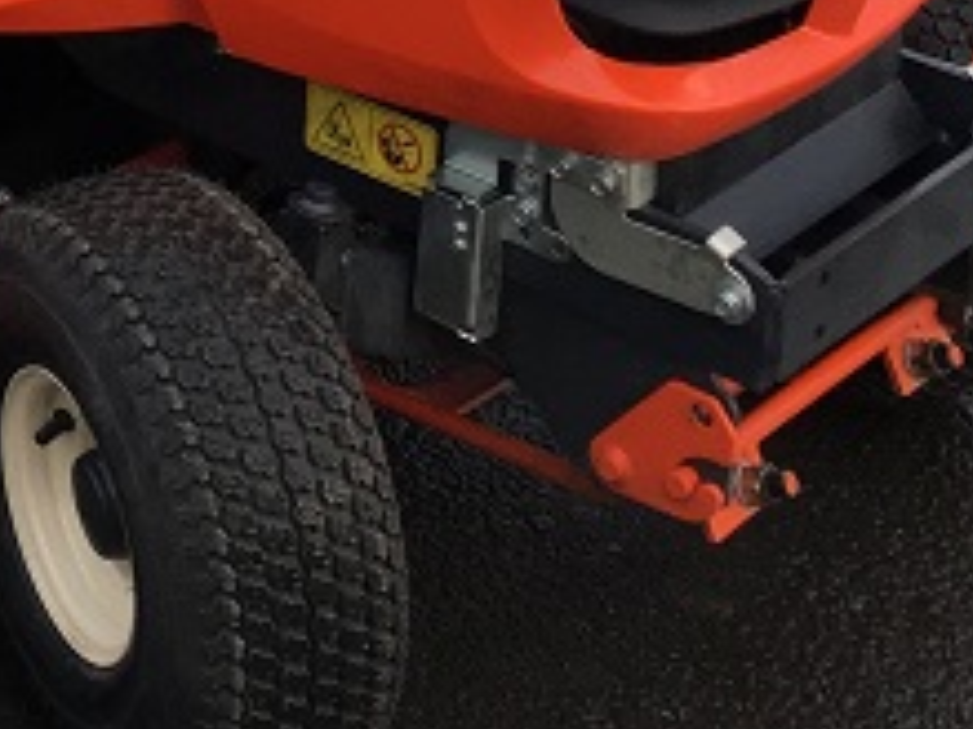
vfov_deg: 10.8
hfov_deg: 15.0
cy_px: -725
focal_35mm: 126
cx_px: -284
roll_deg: +0.8
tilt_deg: -11.7
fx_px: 3540
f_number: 2.2
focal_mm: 4.15
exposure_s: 1/100
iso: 40
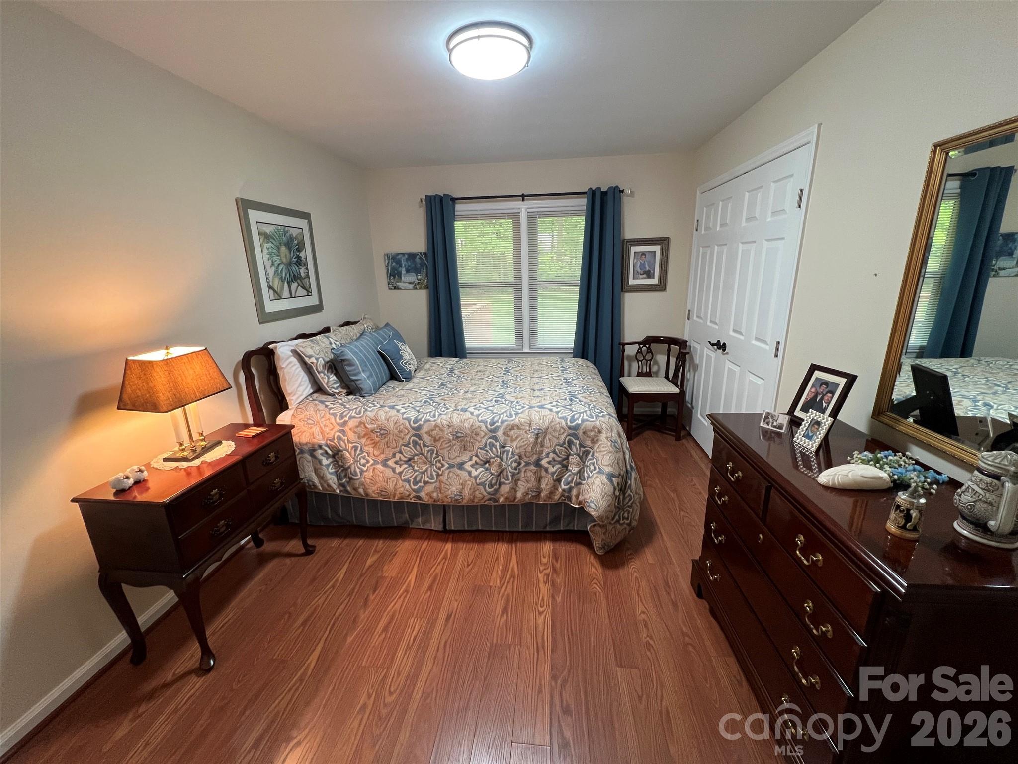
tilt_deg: -16.7
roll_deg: +1.0
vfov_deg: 89.9
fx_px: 382
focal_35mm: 13
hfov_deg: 106.2
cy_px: 382
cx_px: 509
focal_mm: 1.57
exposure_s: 1/60
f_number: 1.8
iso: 250
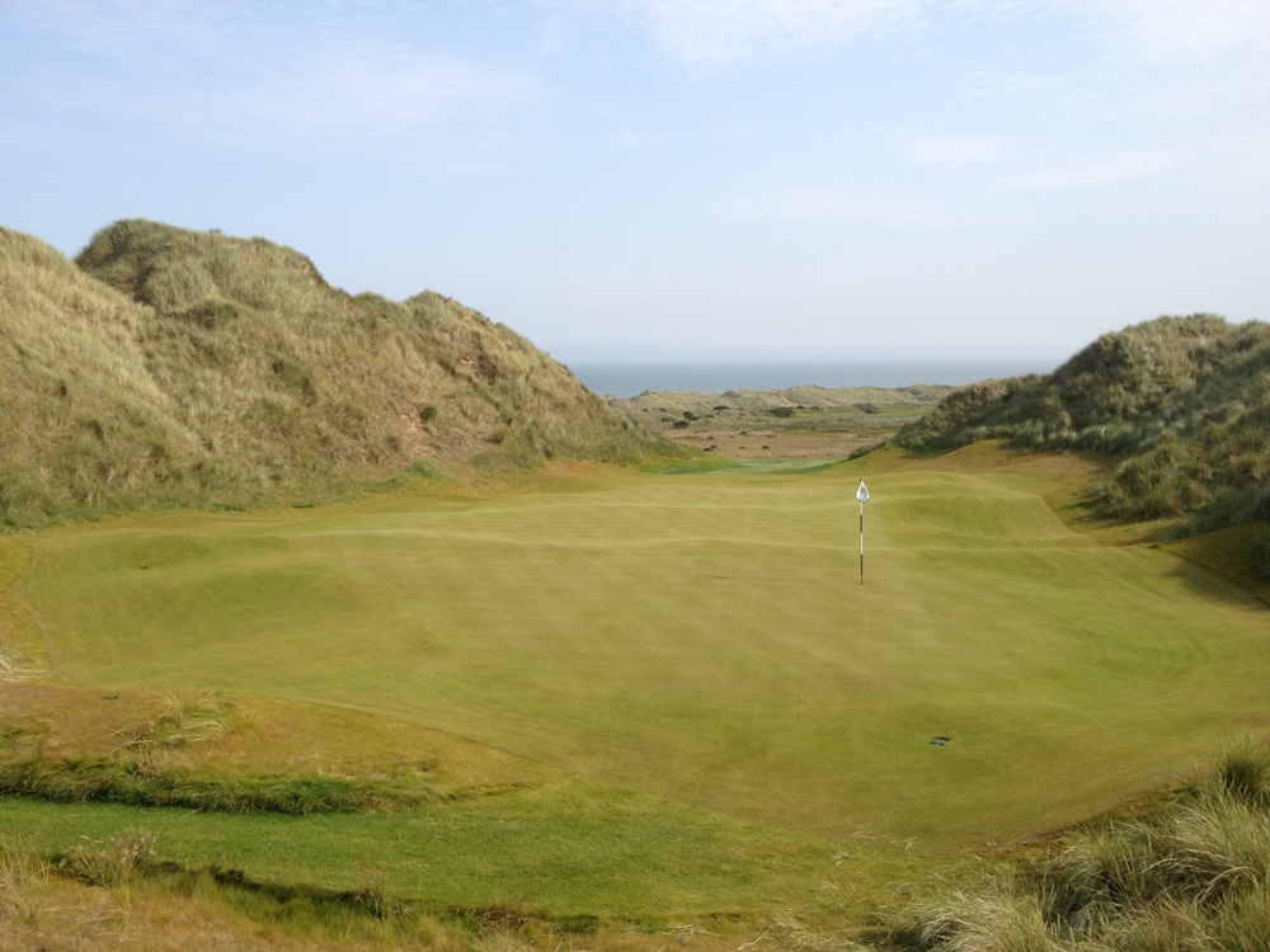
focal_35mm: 35
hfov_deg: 52.6
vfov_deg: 40.7
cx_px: 635
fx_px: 1284
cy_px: 476
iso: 50
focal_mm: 4.28
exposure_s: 1/1346
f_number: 2.4
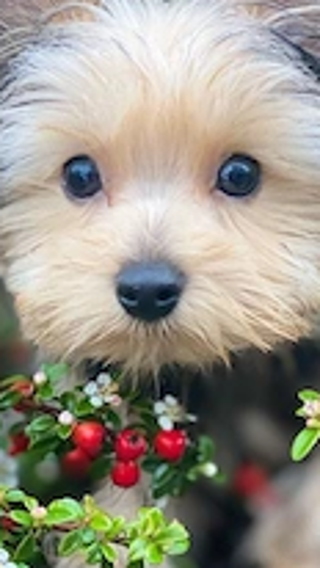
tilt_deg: -33.8
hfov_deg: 11.0
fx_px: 1658
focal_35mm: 110
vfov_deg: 19.4
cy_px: 342
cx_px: 163
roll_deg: +5.1
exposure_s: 1/122
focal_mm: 6
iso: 125
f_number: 2
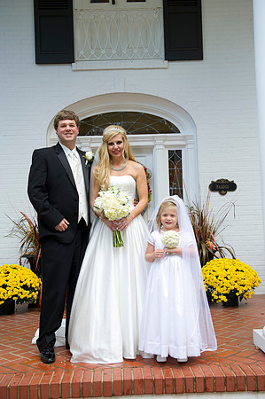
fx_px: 465
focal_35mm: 42
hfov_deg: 31.8
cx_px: 132
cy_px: 200
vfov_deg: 46.4
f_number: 5
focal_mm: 42
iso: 400
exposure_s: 1/200
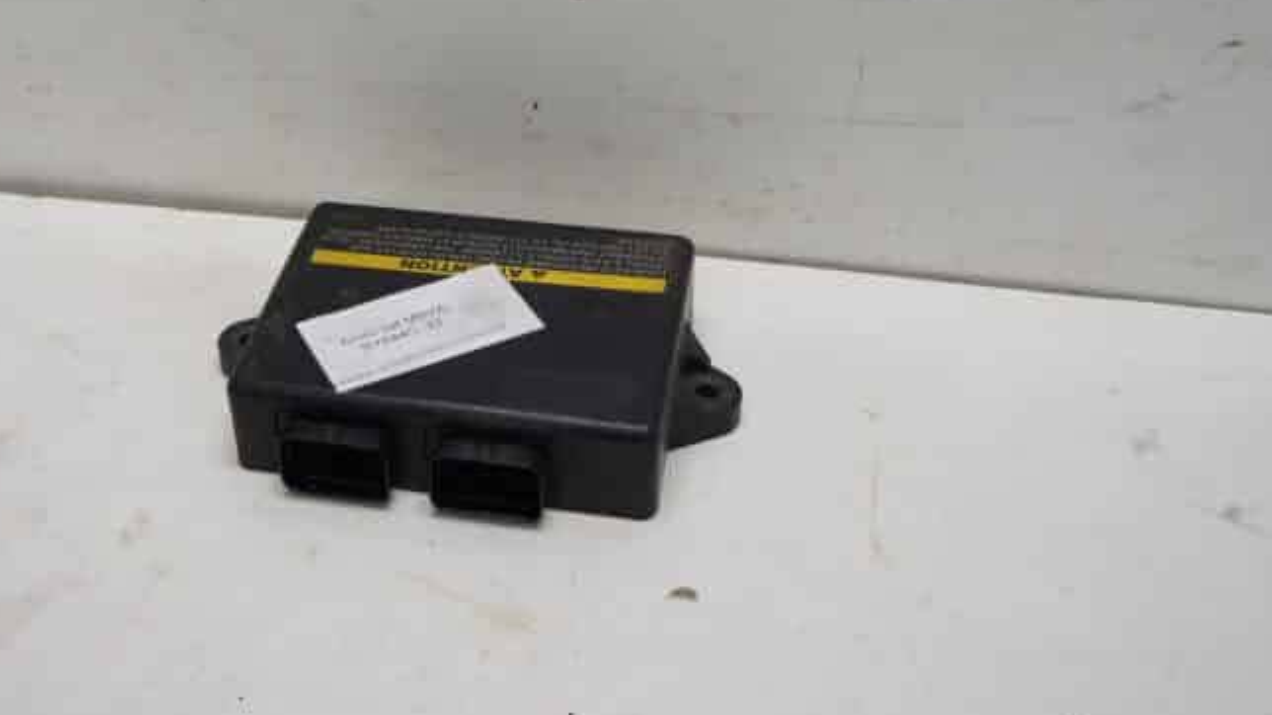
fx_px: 1518
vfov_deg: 26.5
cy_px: 329
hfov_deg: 45.1
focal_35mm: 45
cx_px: 474
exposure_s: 1/60
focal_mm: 18
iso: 160
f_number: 5
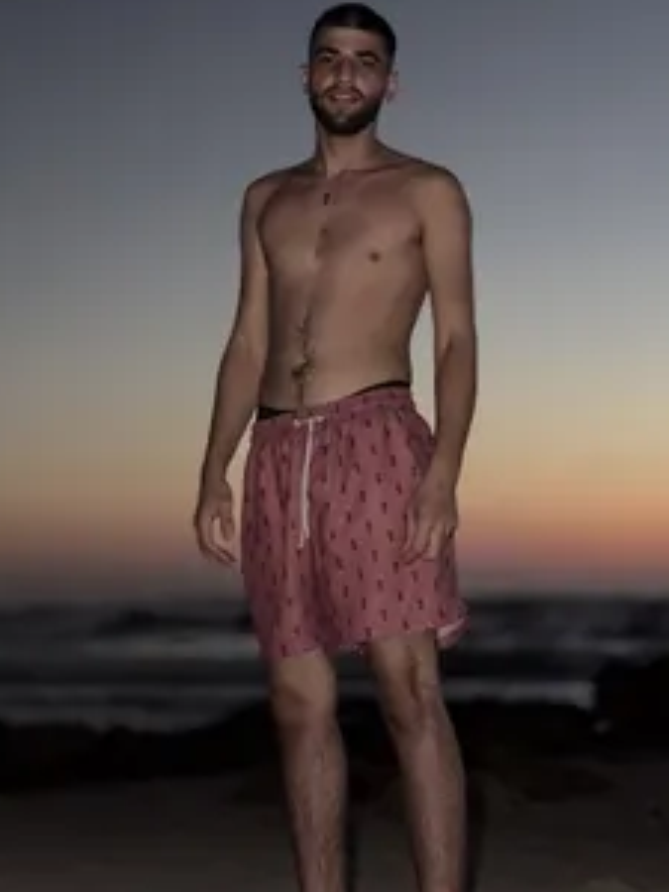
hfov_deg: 20.4
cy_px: 244
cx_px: 378
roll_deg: -0.6
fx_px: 1855
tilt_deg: +10.9
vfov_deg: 26.7
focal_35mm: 72
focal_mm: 6.76
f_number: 1.78
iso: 400
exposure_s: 1/6
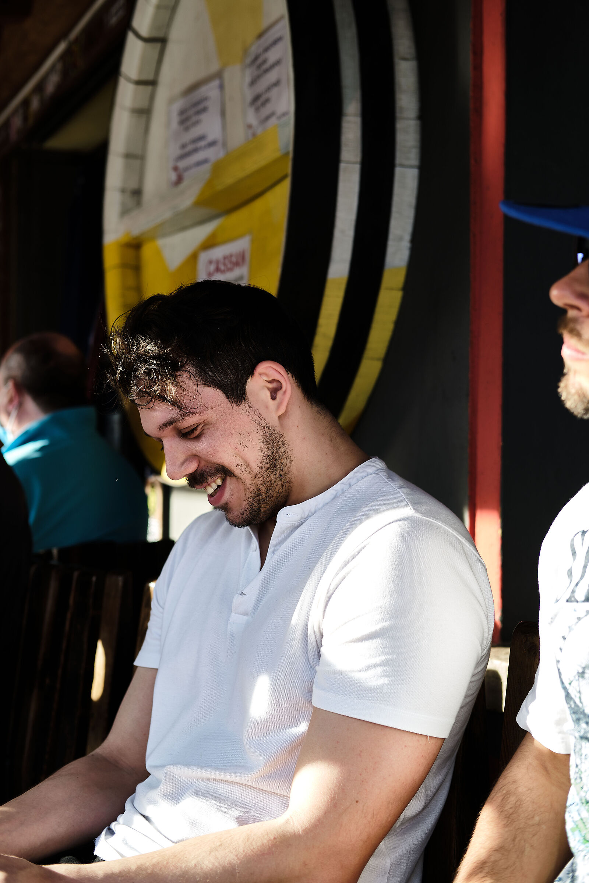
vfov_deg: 37.5
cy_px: 442
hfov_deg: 25.5
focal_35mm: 53
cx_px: 294
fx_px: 1301
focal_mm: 35
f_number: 2.8
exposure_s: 1/250
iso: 80
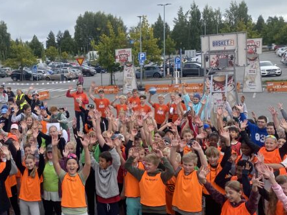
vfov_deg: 32.2
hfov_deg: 40.4
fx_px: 373
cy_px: 100
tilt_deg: -6.0
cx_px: 58
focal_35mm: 45
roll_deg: +3.7
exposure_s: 1/1218
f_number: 1.8
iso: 32
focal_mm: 4.25
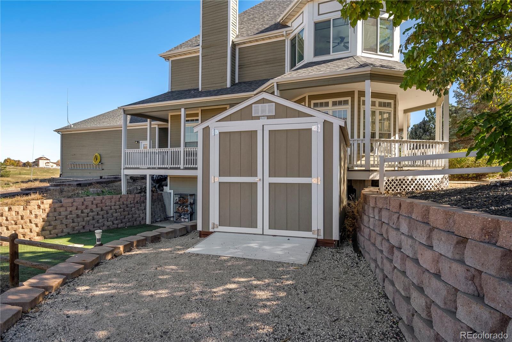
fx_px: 313
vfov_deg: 57.3
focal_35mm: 22
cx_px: 256
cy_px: 171
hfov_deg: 78.6
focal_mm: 22
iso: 100
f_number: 8
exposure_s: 1/100
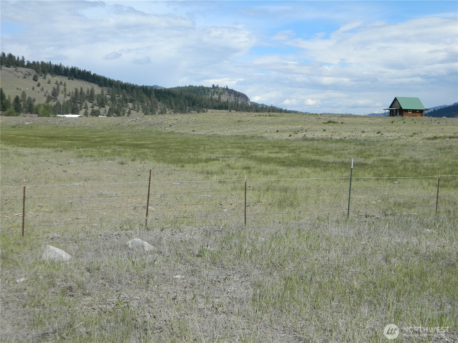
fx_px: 622
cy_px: 172
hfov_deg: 40.4
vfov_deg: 30.9
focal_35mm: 47
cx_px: 229
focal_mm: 8.4
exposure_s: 1/160
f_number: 10.2
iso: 80
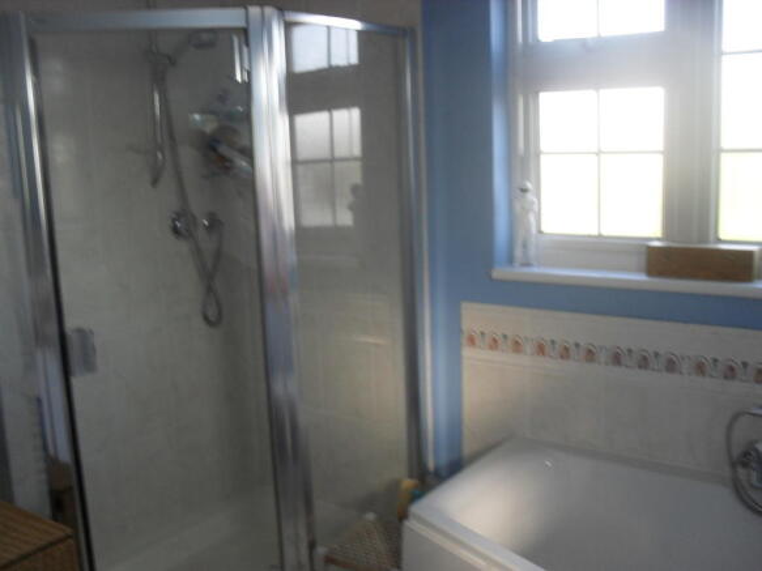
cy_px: 286
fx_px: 770
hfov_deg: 52.6
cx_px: 381
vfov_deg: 40.7
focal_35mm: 35
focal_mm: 6.3
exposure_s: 1/45
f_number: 3.2
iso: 100
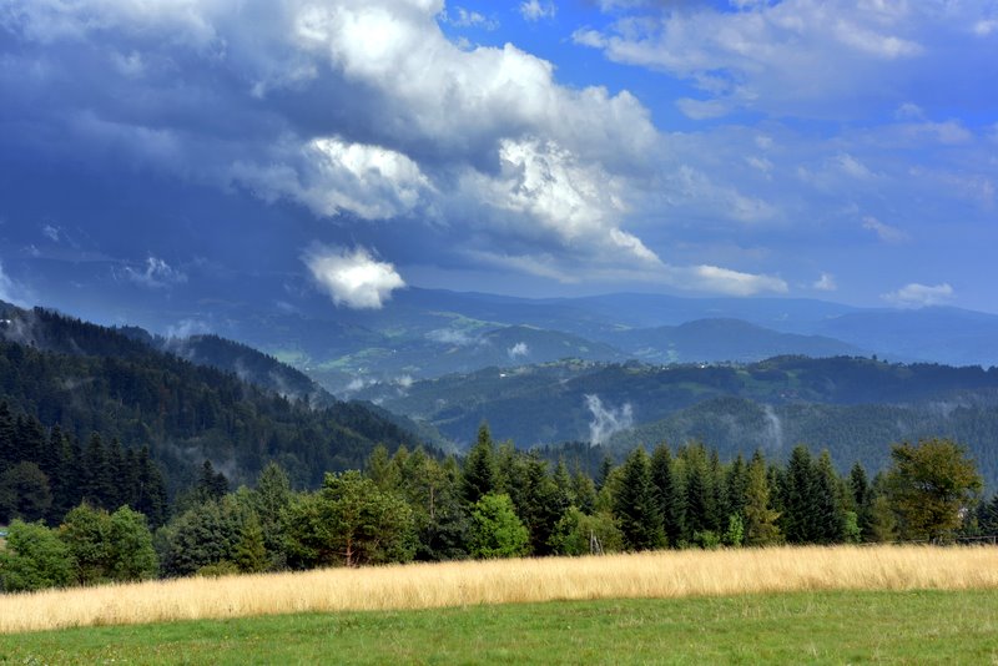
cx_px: 499
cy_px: 333
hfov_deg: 43.6
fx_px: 1248
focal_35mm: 45
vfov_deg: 29.9
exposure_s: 1/500
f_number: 8
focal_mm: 30
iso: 200
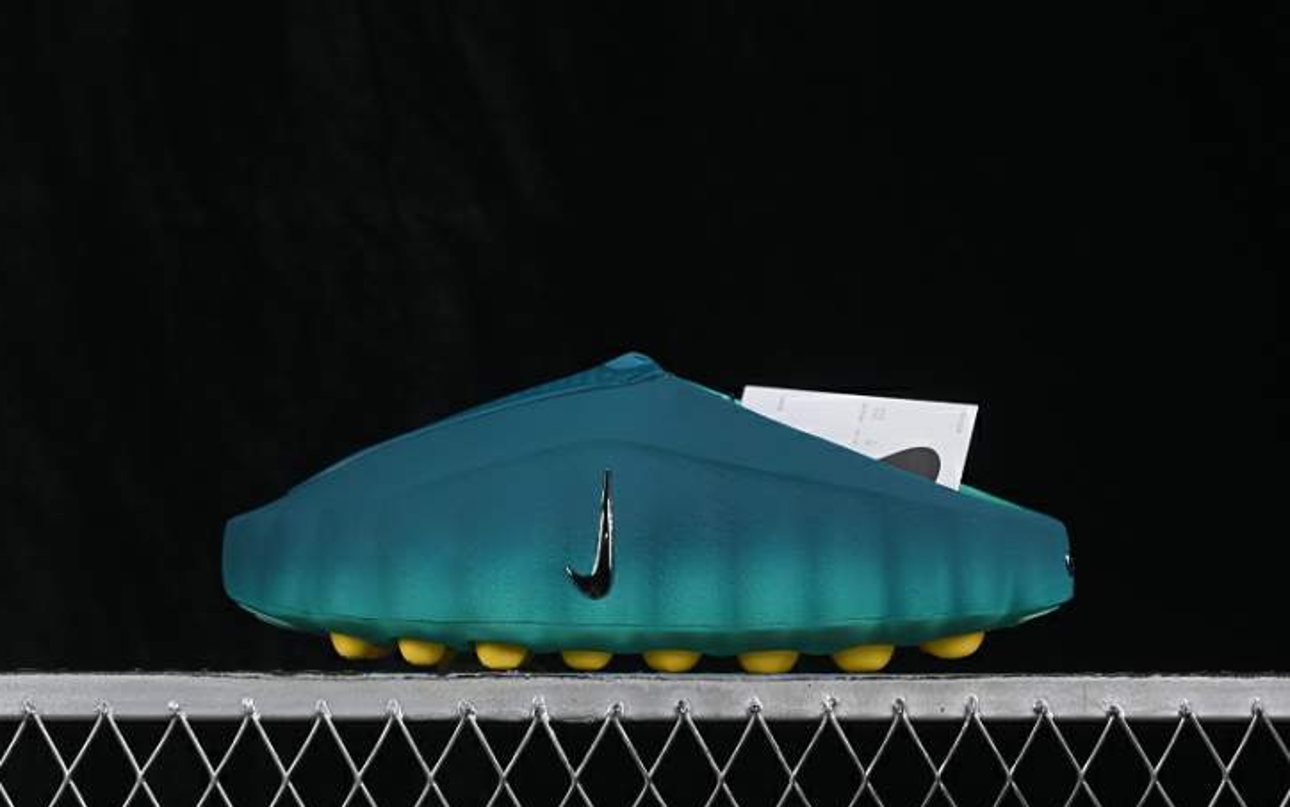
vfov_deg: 17.0
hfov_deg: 26.8
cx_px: 643
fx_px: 2708
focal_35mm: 77
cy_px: 404
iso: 160
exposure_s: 1/80
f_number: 8
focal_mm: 50
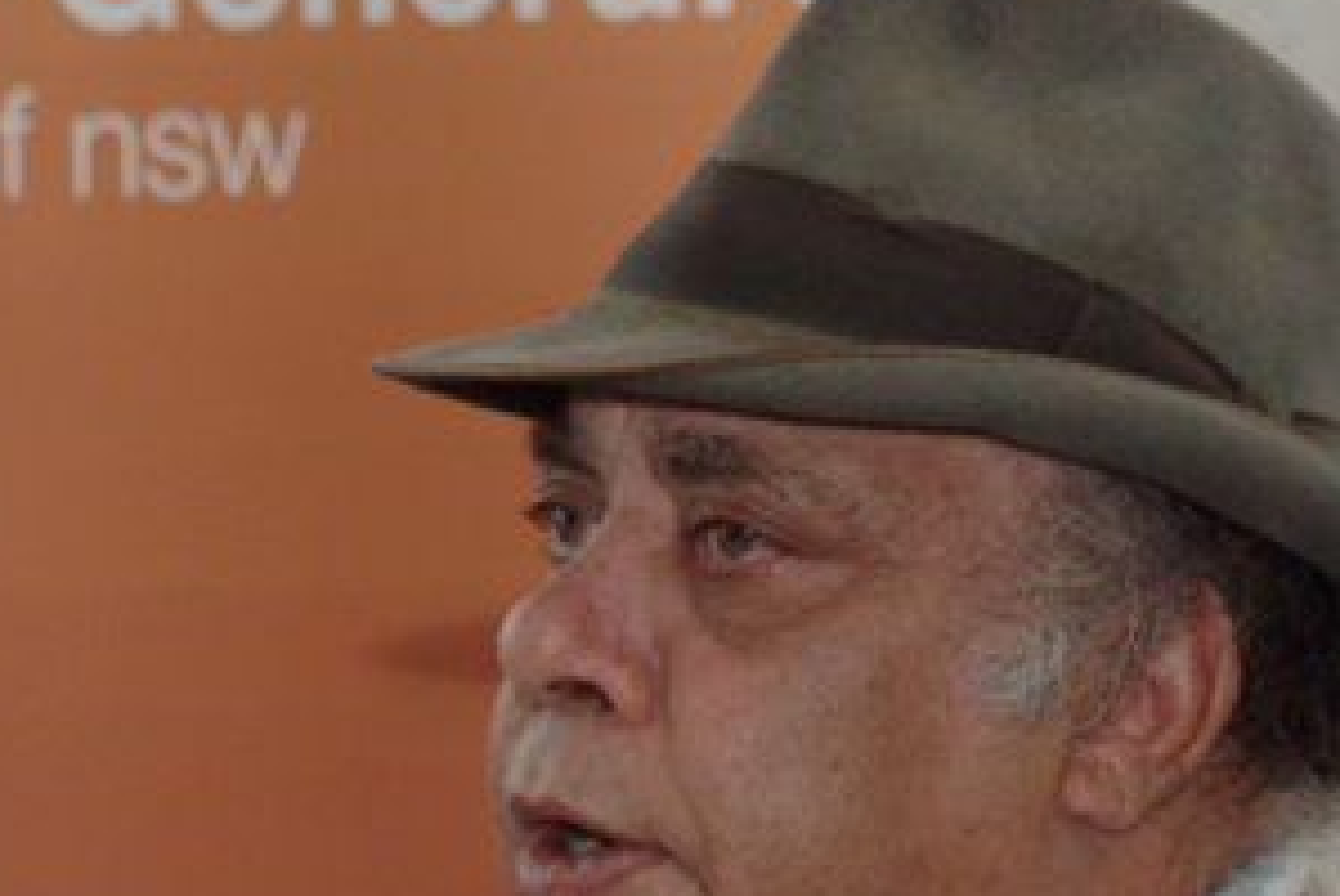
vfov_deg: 3.6
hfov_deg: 5.3
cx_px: 605
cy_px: 1145
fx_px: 14369
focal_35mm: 386
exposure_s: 1/90
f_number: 6.7
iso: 400
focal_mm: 77
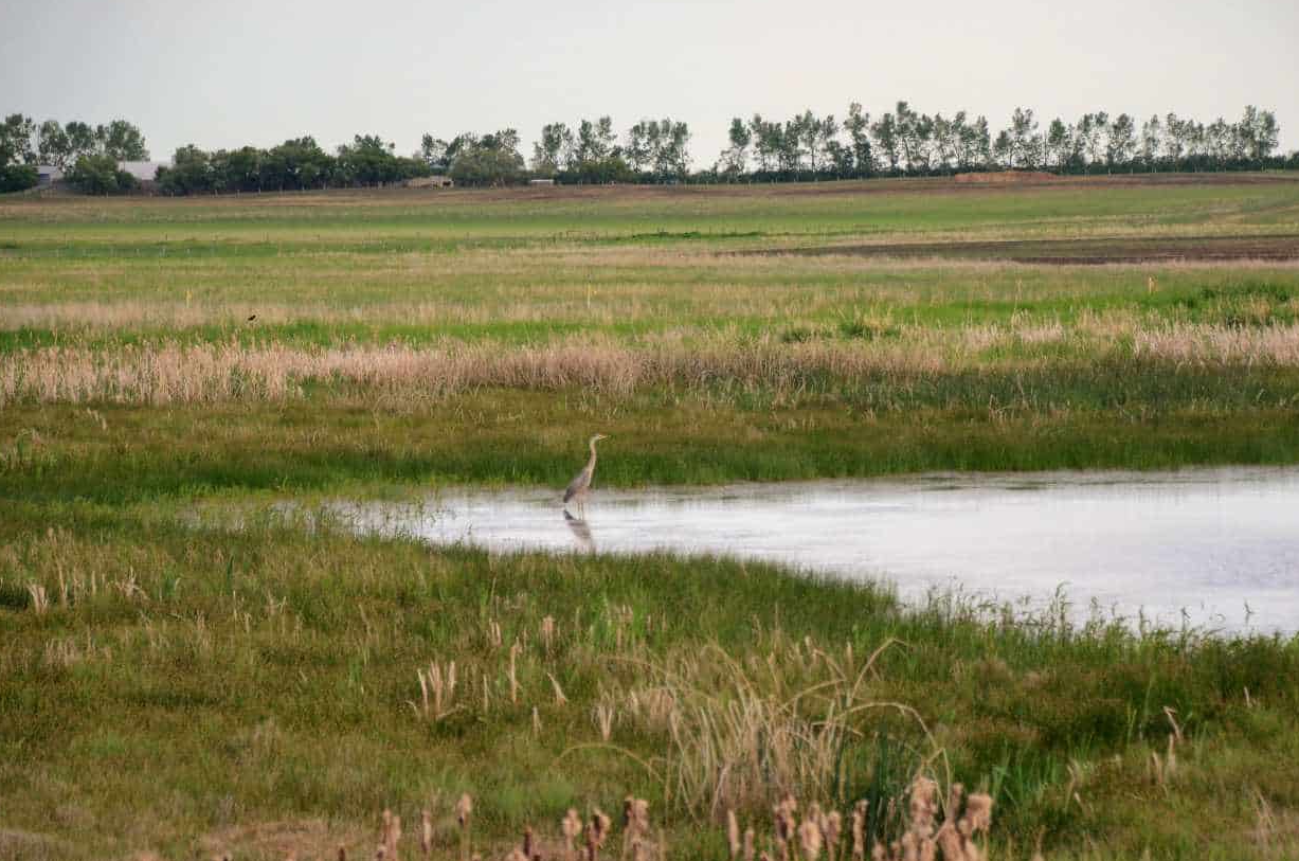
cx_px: 714
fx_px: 5546
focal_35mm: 154
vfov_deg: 8.9
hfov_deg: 13.4
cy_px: 460
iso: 800
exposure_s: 1/1000
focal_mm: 90
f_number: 5.6
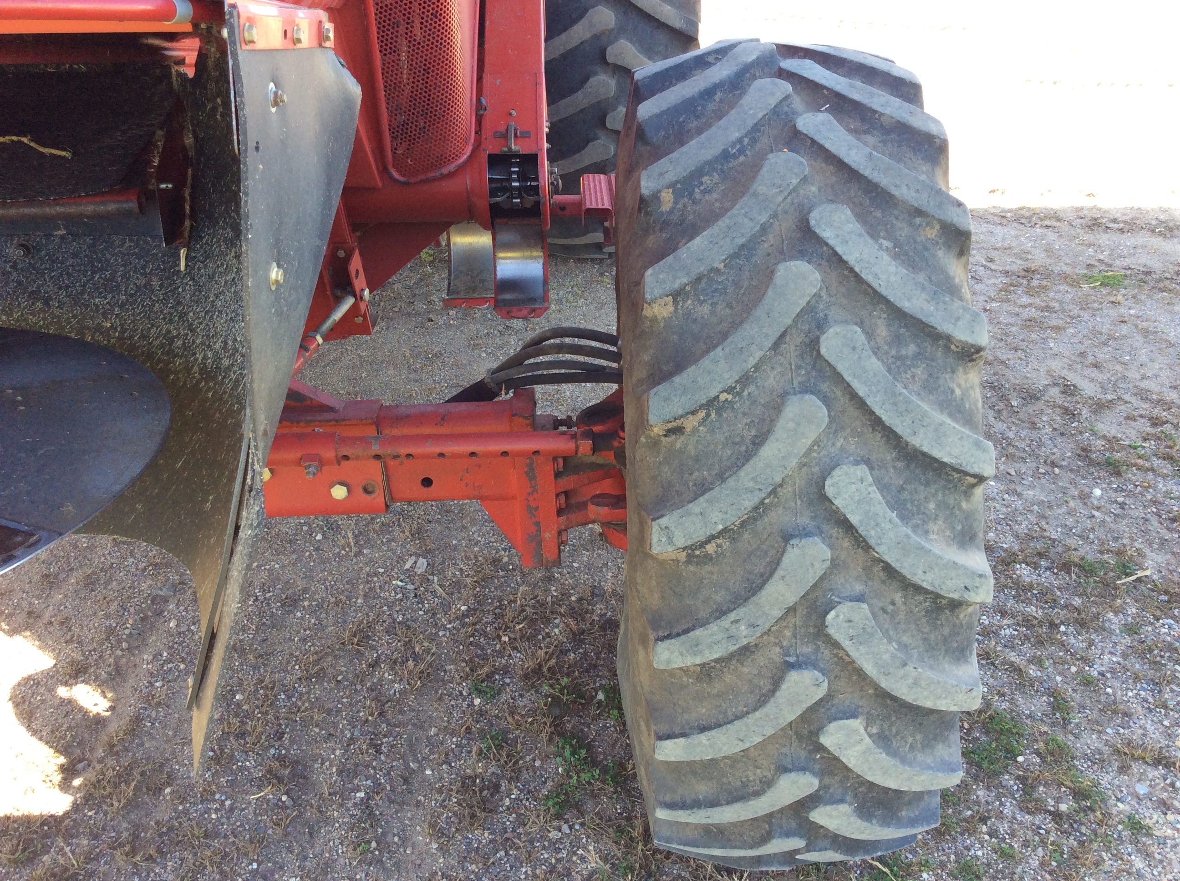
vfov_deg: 44.1
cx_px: 590
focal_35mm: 32
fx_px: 1089
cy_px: 440
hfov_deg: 56.9
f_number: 2.4
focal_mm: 3.3
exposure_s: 1/120
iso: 50
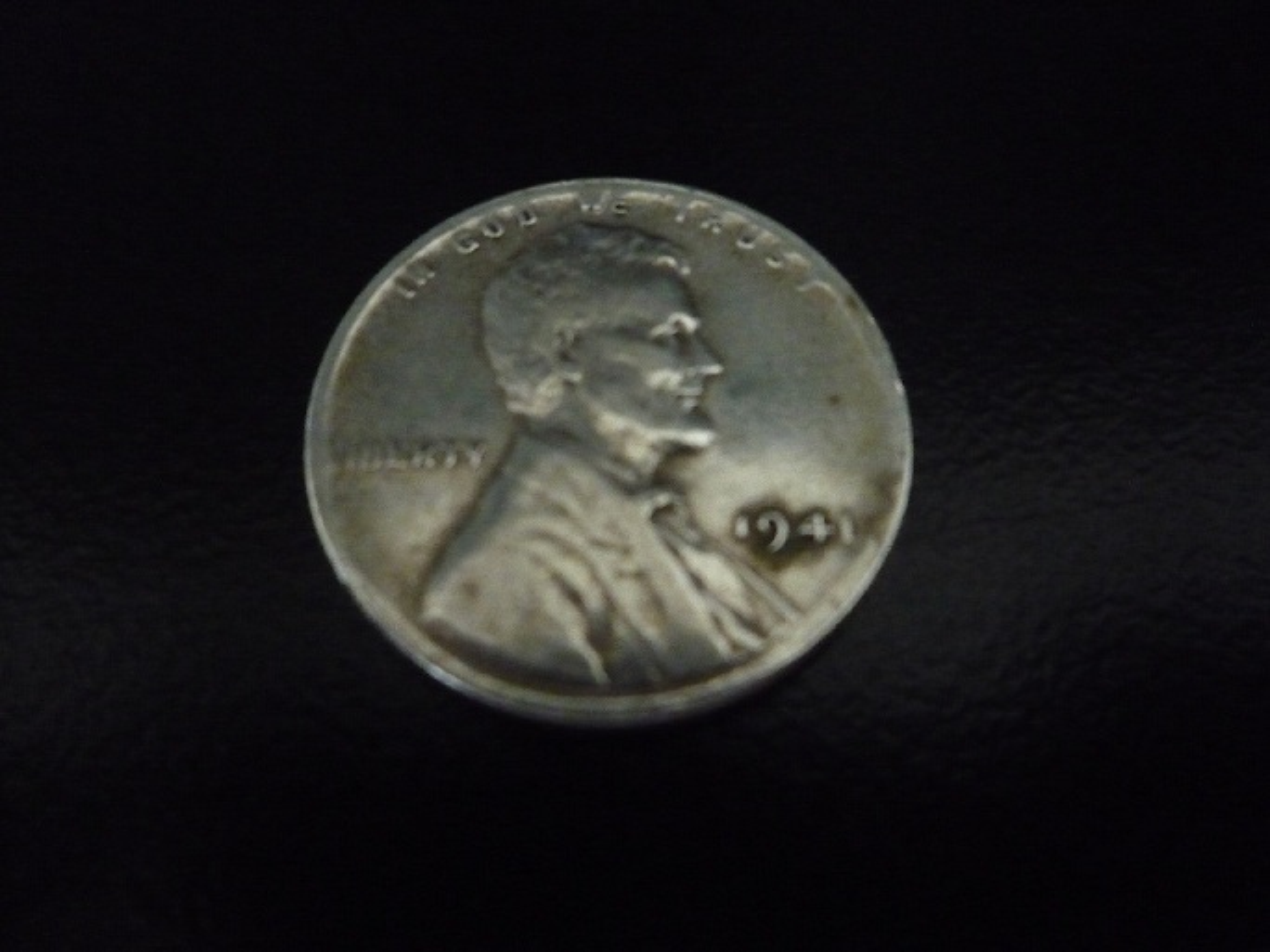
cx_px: 635
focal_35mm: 30
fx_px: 1101
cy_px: 476
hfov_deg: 60.0
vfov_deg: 46.8
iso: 800
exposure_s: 1/8
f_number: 3.3
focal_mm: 5.2
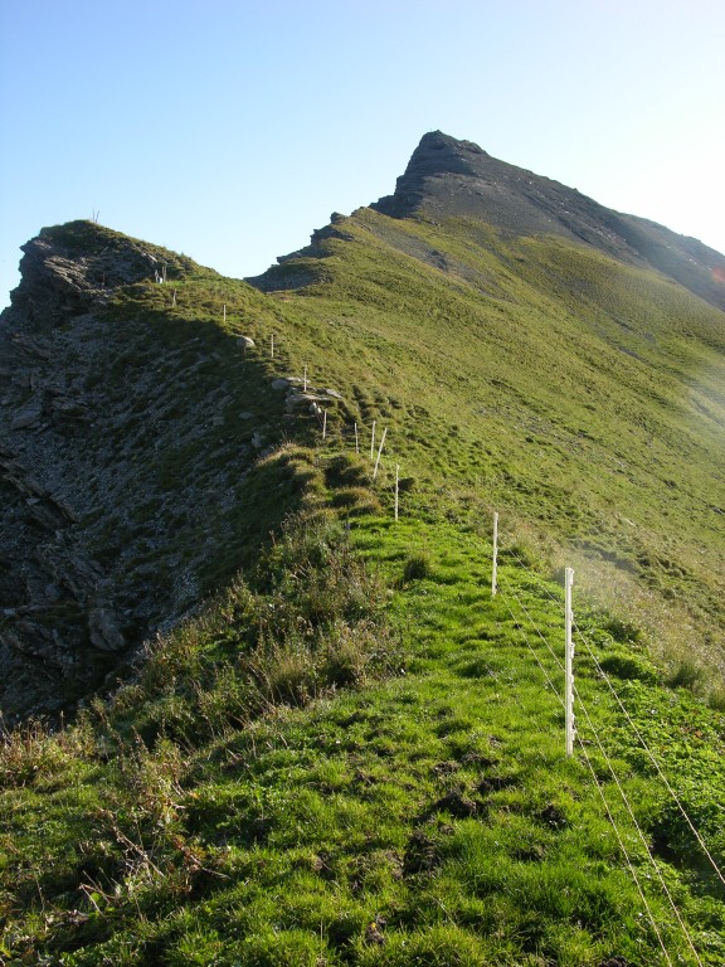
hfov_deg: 40.7
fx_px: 977
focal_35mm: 35
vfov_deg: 52.6
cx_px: 362
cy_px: 484
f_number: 5
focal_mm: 8.9
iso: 50
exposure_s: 1/155
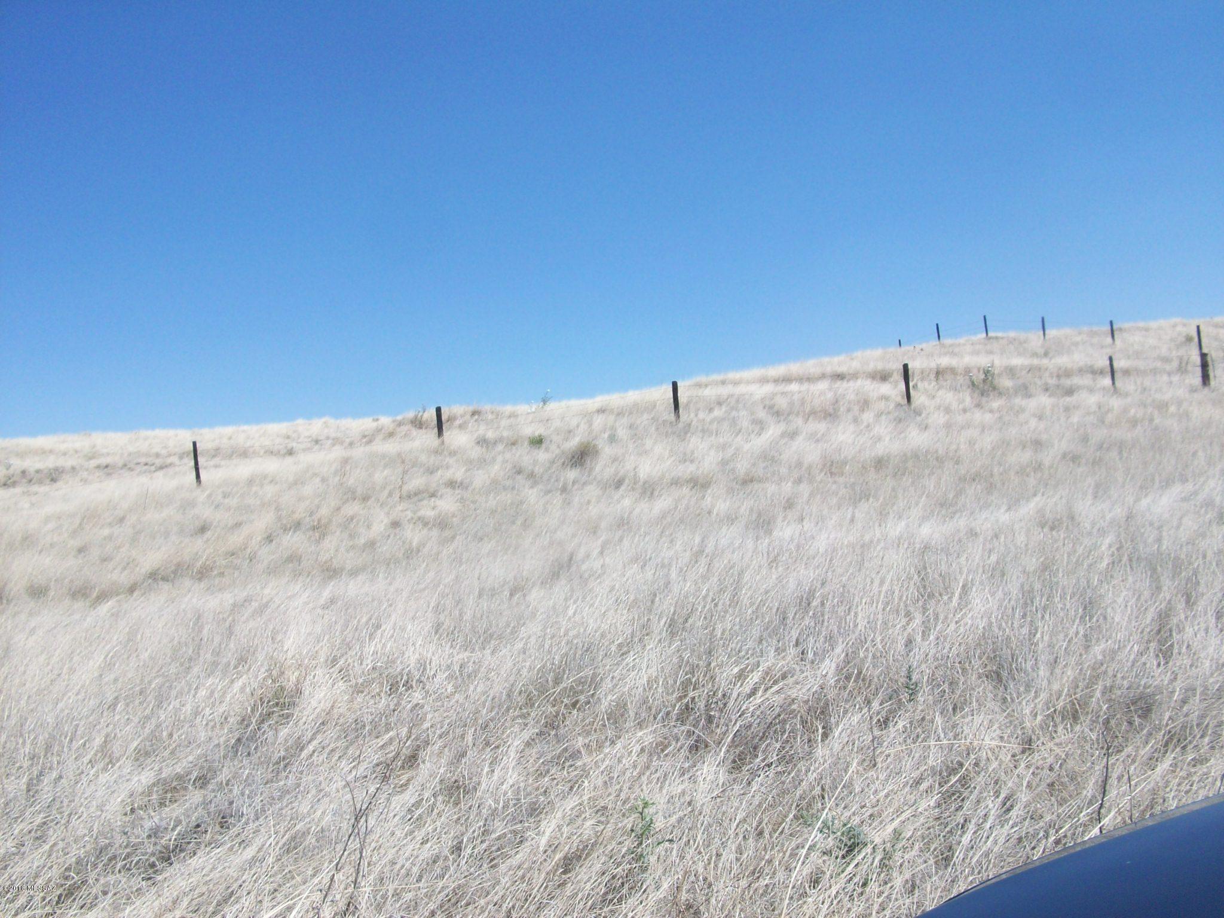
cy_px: 459
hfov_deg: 54.0
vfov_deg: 41.8
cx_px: 612
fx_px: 1202
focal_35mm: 34
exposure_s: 1/356
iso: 64
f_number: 5.5
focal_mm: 5.7
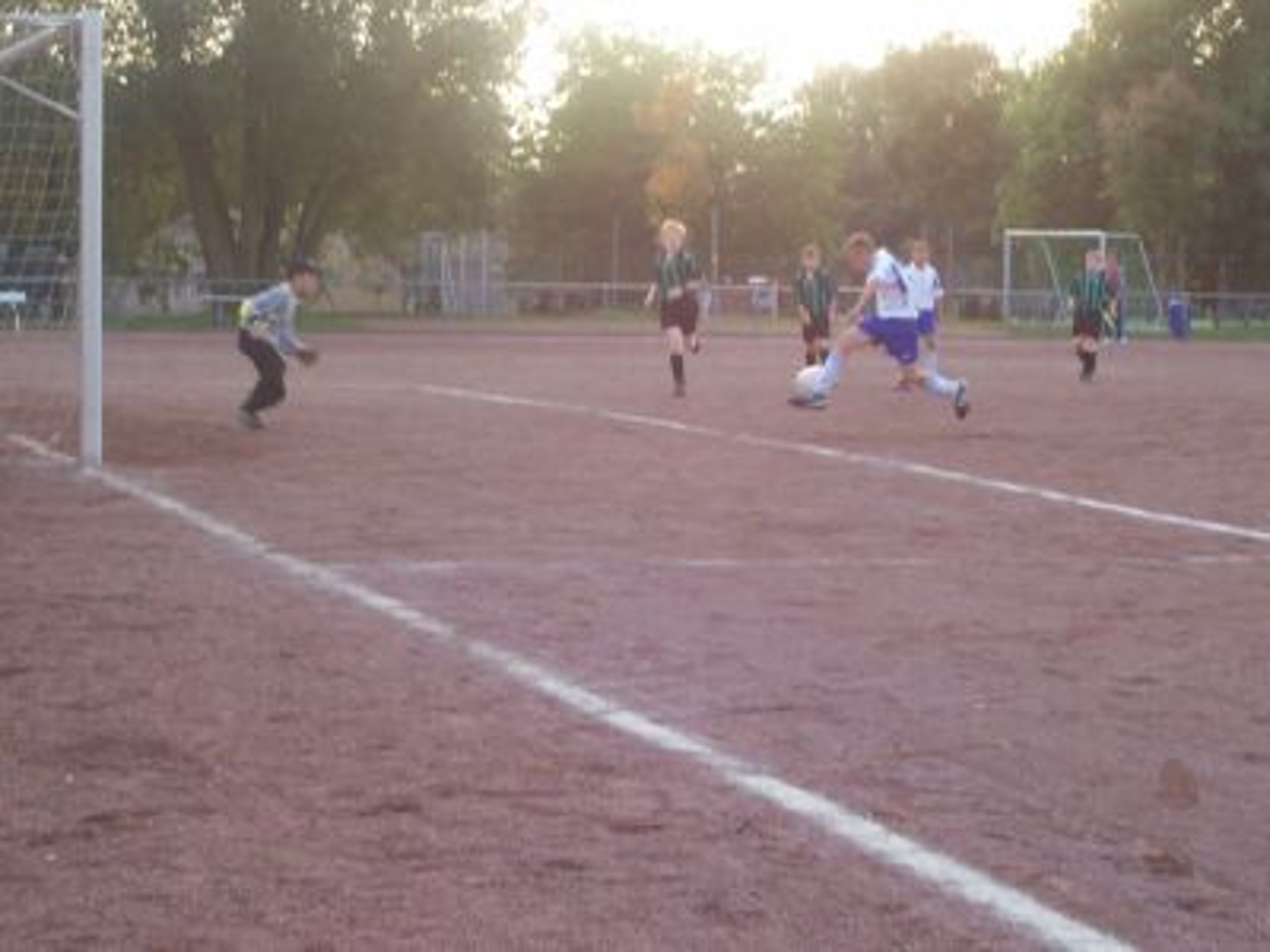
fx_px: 3265
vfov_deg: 16.6
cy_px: 476
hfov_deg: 22.0
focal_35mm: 89
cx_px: 635
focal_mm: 13.5
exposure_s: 1/90
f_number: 4.1
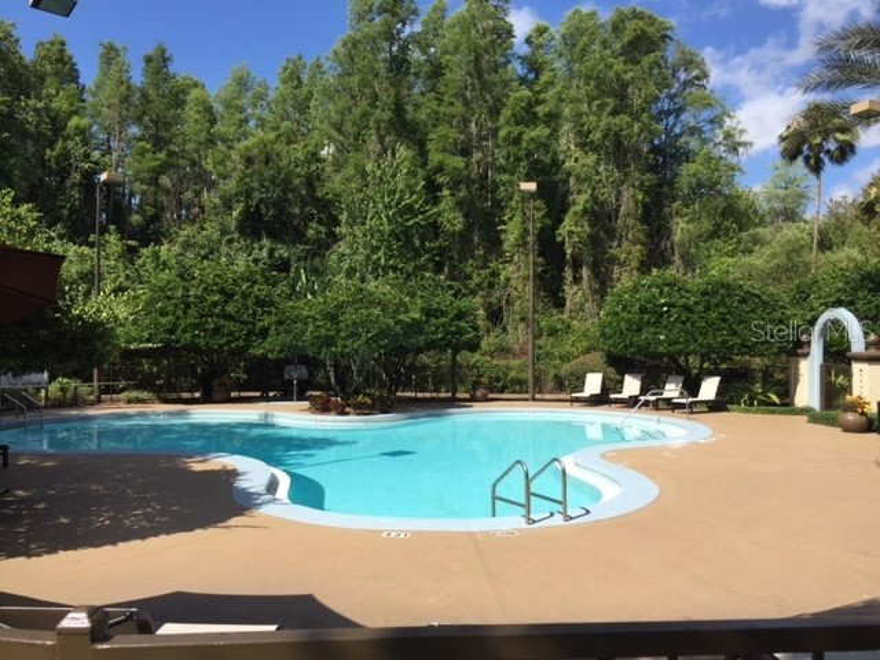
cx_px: 440
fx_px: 737
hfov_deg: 61.7
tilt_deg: +1.0
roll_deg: -0.5
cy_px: 330
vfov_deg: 48.2
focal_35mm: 29
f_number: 2.2
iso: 32
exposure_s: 1/1799
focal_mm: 4.15
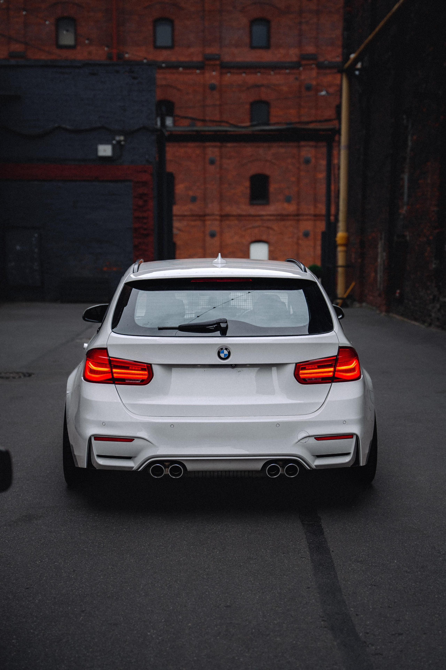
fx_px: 1189
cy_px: 335
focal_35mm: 64
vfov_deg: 31.4
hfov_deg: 21.2
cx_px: 223
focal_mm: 64
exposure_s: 1/800
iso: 200
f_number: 2.8
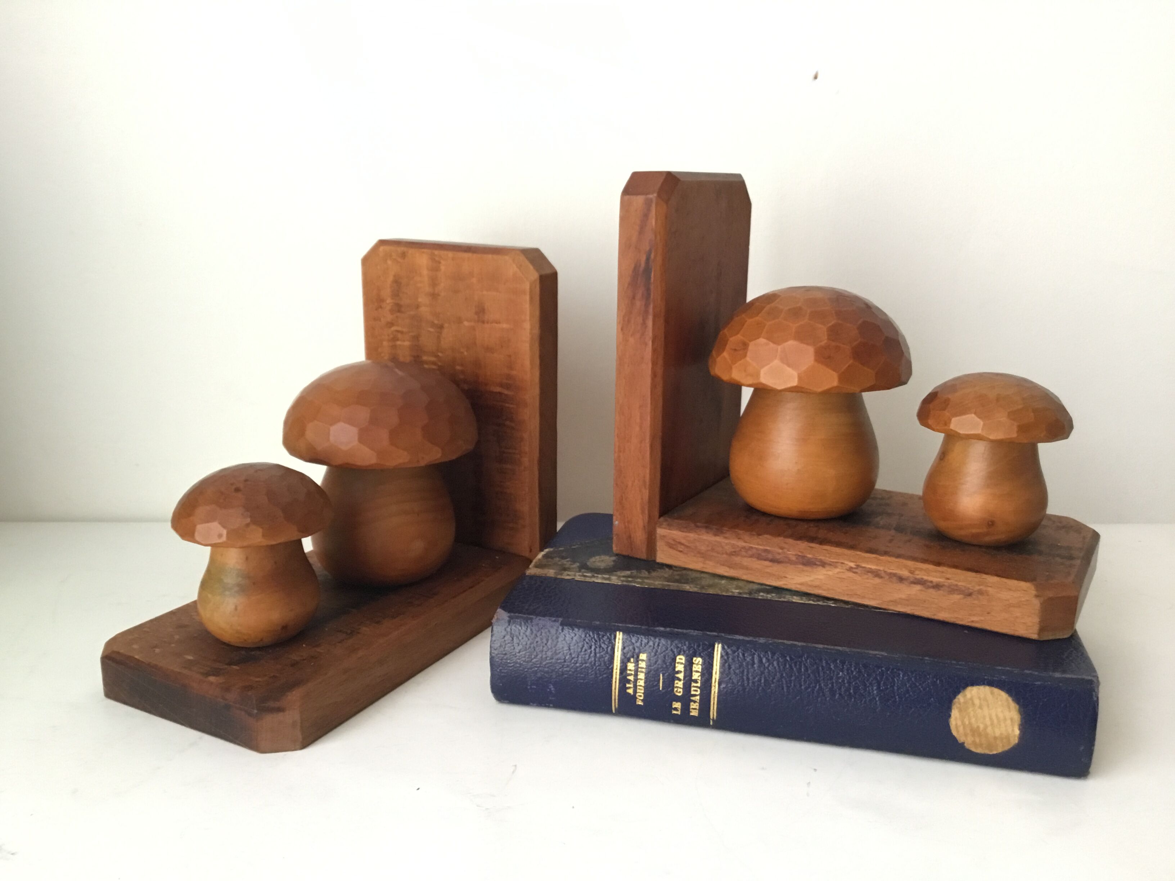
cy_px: 440
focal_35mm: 31
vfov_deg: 45.4
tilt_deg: -13.6
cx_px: 588
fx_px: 1052
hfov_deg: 58.4
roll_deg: +1.8
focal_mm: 3.3
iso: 160
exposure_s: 1/33
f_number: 2.4
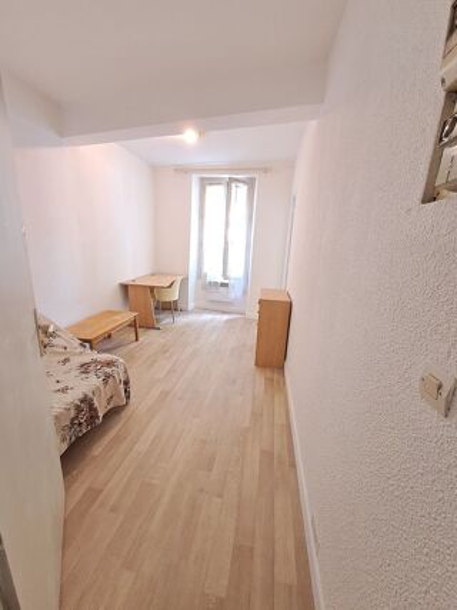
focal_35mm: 13
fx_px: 229
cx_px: 228
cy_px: 305
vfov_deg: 106.2
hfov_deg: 89.9
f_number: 2.2
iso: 200
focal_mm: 1.42
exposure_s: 1/33
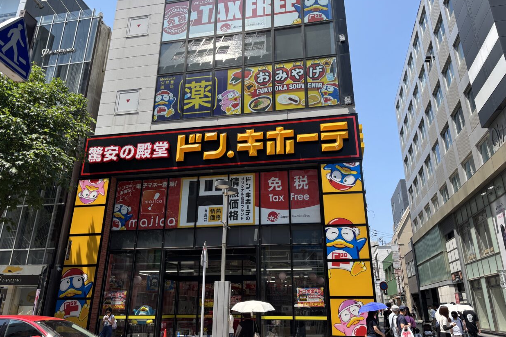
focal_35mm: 28
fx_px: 394
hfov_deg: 65.5
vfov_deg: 46.3
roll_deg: +0.3
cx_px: 251
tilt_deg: +22.1
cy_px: 145
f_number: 1.6
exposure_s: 1/1984
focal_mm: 5.96
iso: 50
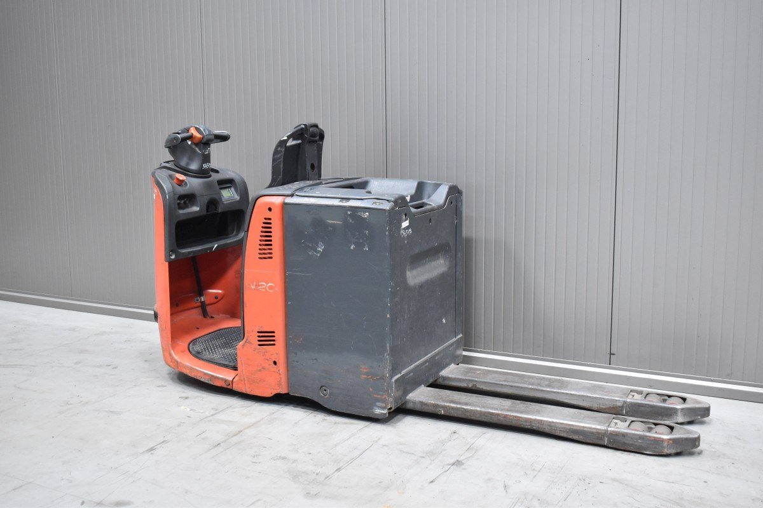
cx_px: 382
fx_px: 858
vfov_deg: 33.0
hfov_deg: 47.9
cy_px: 254
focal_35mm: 40
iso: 1600
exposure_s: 1/30
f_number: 4.5
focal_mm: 27
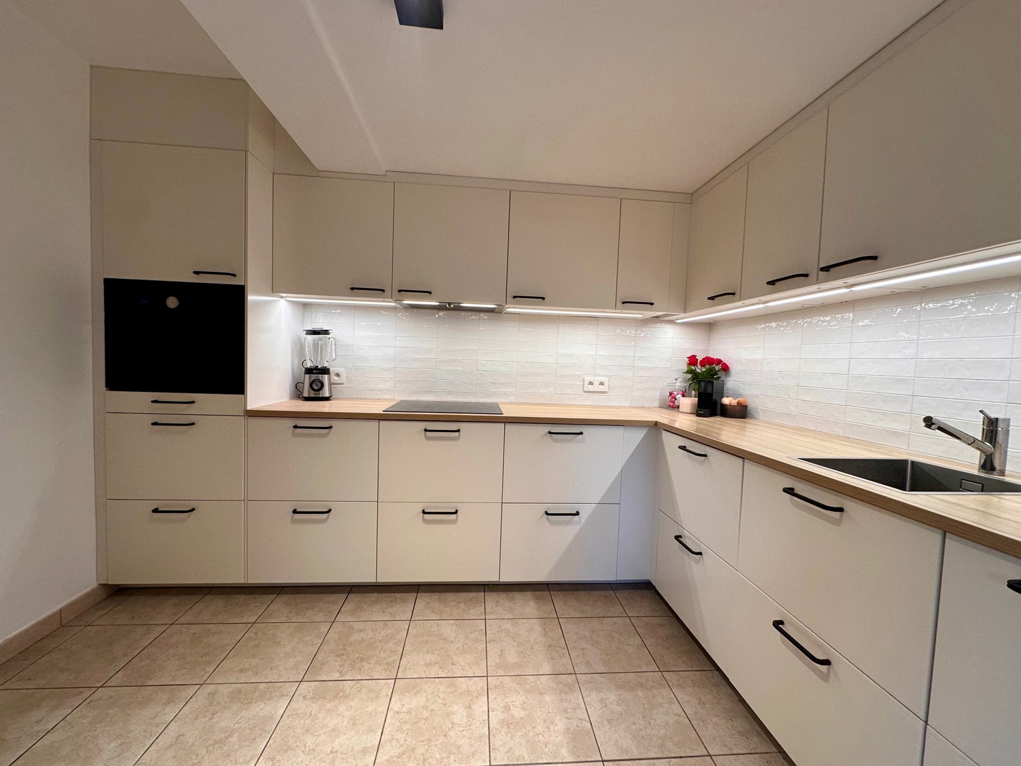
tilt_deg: -3.0
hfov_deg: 102.1
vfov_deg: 85.7
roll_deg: -2.0
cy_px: 383
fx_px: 413
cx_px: 510
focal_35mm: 14
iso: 100
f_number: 2.2
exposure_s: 1/100
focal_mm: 2.22
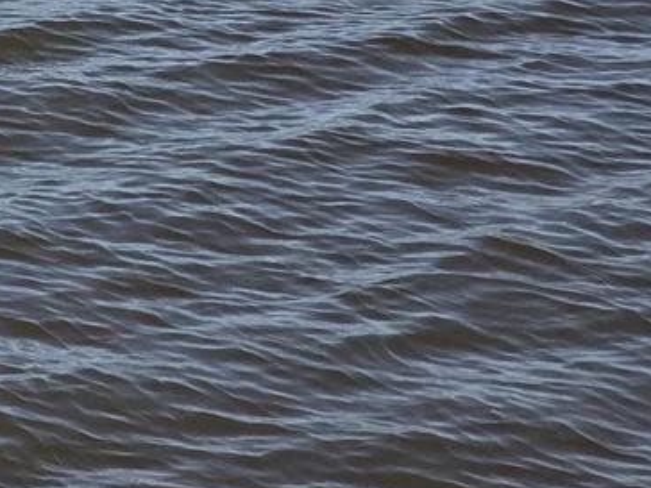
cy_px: -415
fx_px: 5134
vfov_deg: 5.4
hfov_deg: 7.1
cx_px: -504
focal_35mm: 273
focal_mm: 7.9
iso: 50
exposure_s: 1/2730
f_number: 2.4
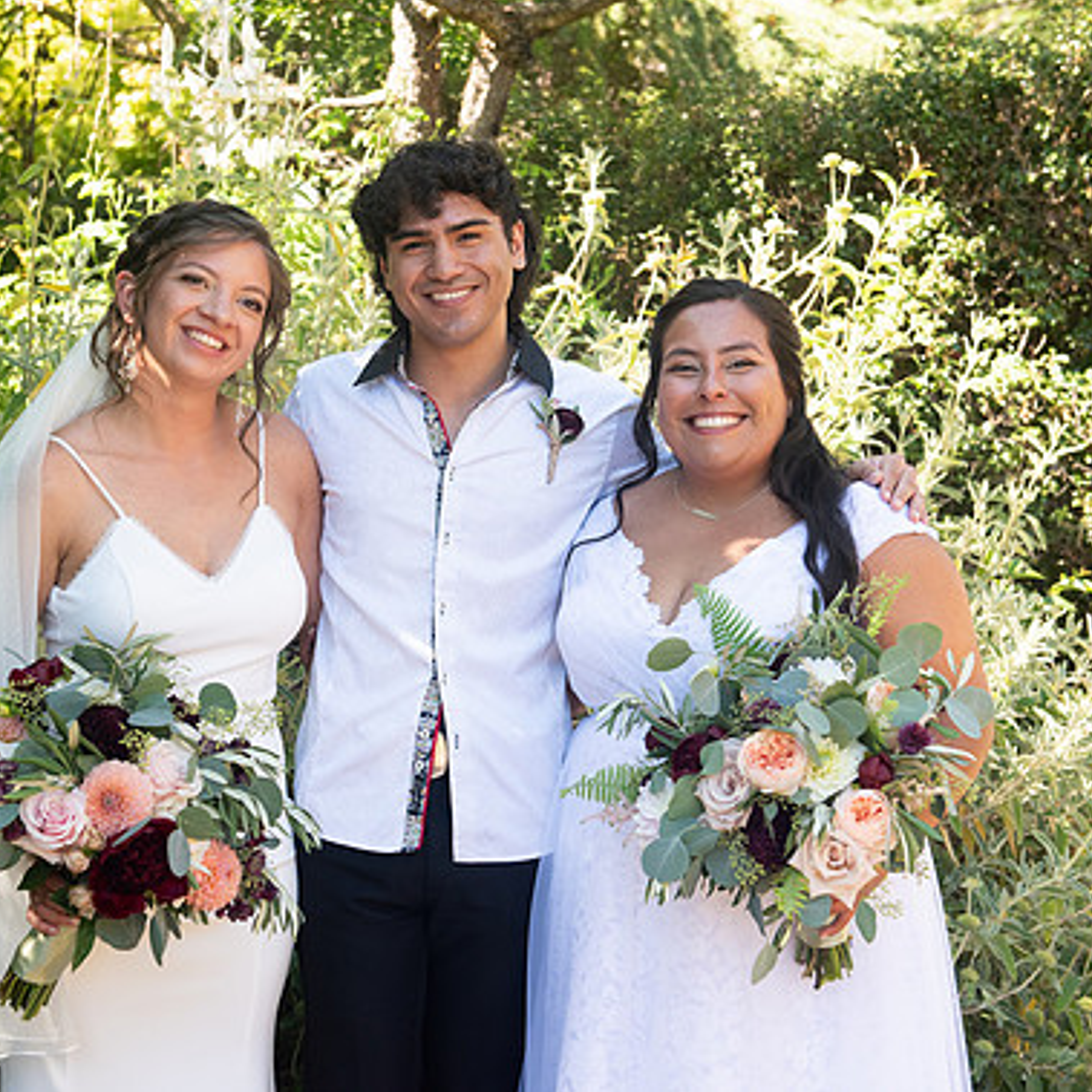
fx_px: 2320
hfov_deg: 26.5
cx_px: 467
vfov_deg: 26.5
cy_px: 537
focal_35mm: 65
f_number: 4.5
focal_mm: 50
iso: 640
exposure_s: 1/400
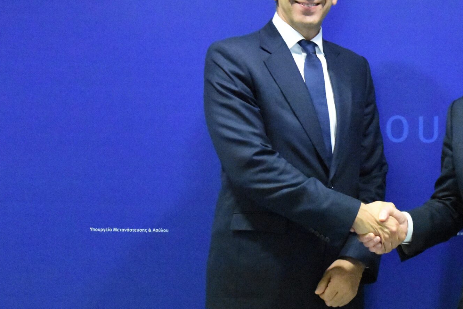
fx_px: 1260
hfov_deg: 20.5
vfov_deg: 14.0
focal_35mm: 98
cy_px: 179
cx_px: 401
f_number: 4.2
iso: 18000
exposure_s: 1/200
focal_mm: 34
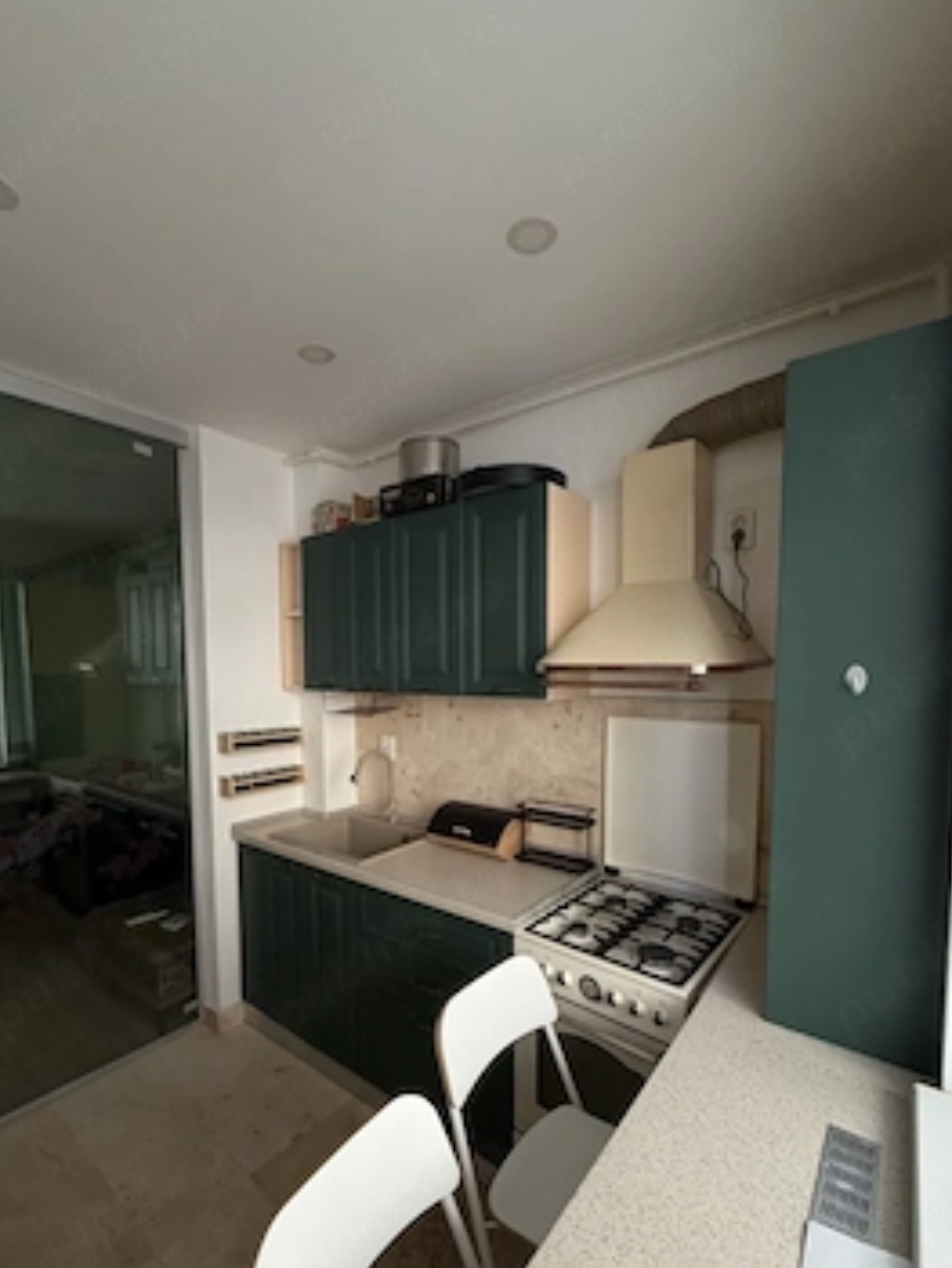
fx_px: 586
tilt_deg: -1.7
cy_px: 706
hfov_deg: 78.1
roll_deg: +1.0
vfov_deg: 94.1
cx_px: 460
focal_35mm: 16
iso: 320
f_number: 2.2
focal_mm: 2.22
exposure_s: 1/108
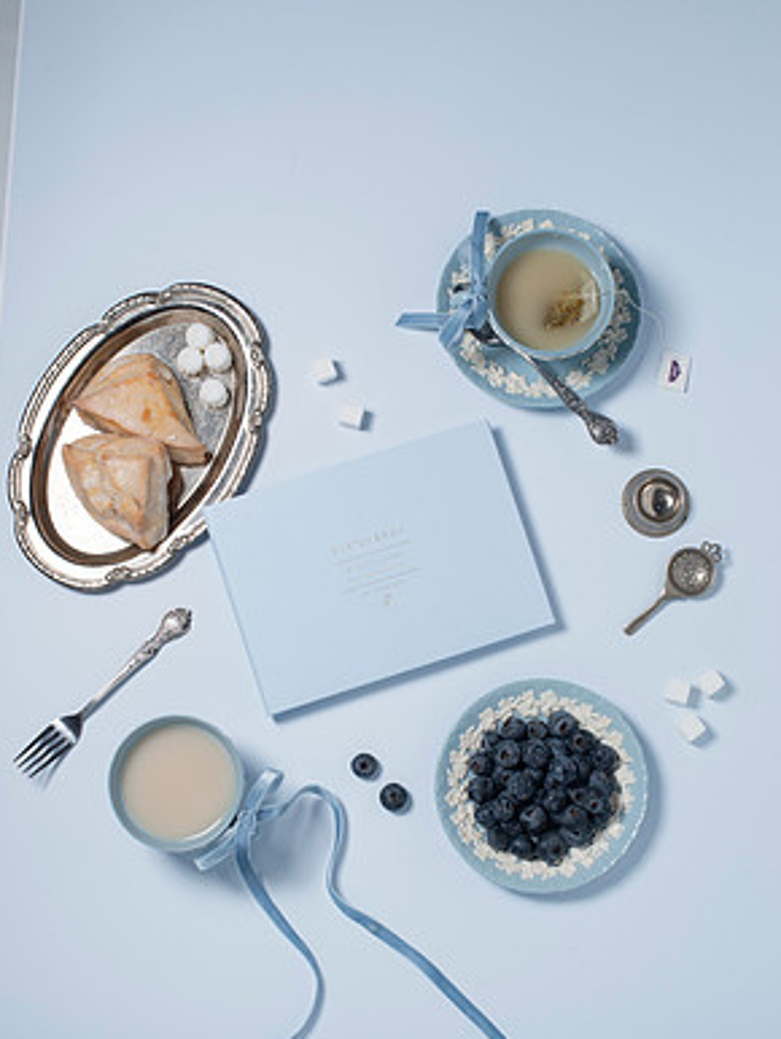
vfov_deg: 34.3
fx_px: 1683
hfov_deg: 26.1
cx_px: 385
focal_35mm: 56
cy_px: 587
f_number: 11
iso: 200
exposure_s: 1/200
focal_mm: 50
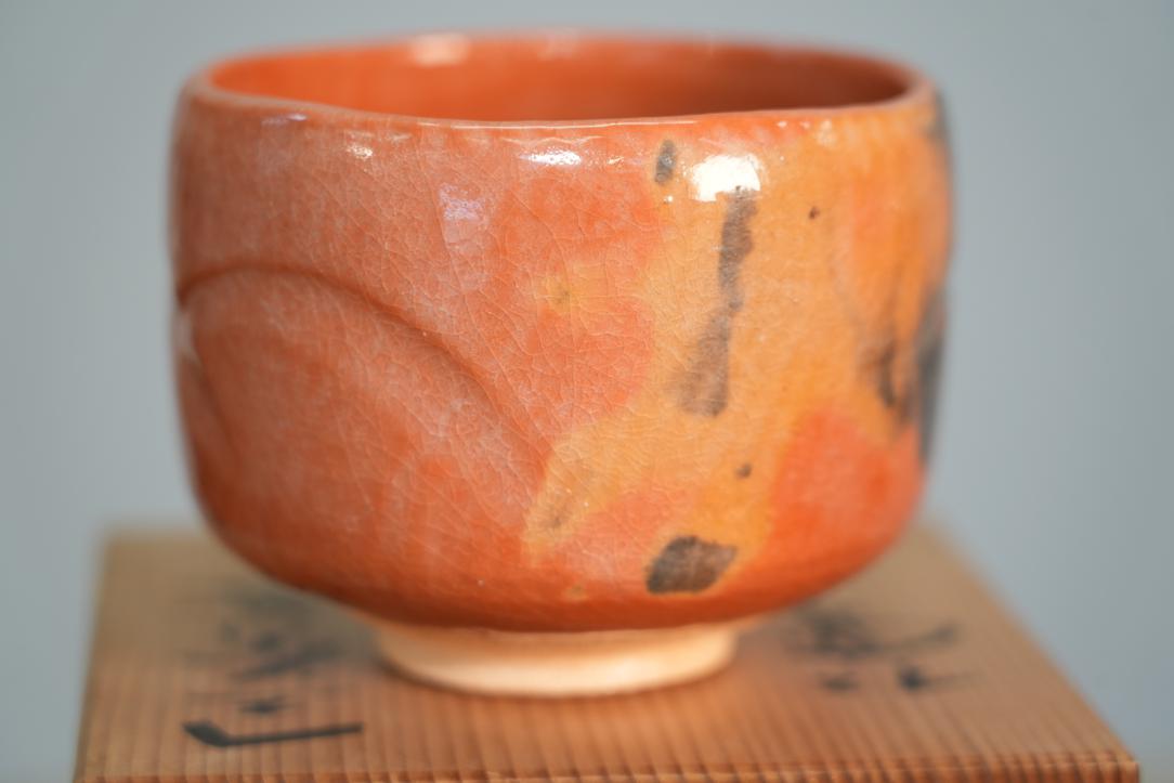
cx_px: 587
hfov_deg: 19.5
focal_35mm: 105
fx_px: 3424
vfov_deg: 13.0
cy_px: 392
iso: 1000
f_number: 4
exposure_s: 1/125
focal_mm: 105
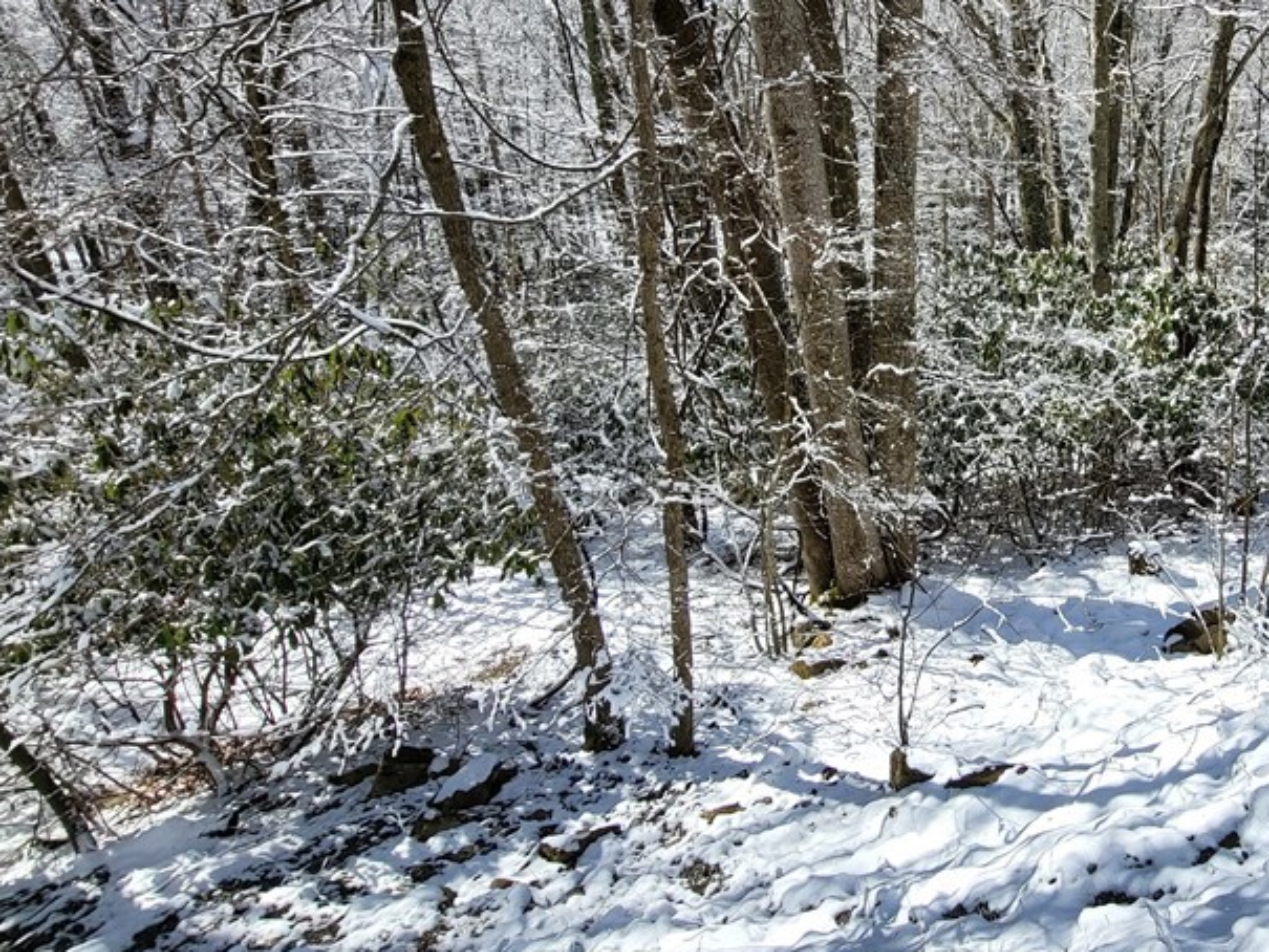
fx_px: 807
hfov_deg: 69.8
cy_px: 329
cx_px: 992
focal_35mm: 22
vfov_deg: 59.9
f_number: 2.2
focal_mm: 1.74
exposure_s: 1/661
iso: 32
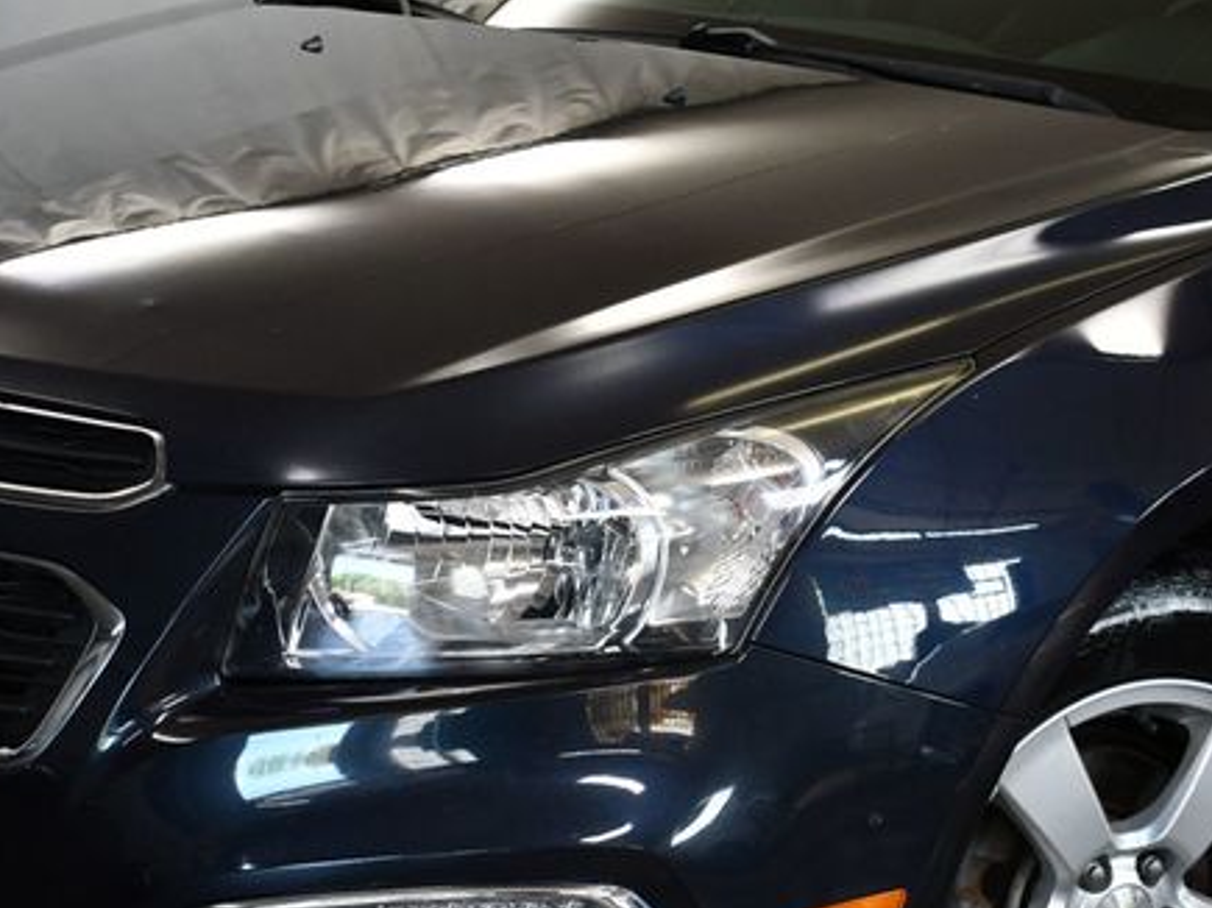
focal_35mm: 85
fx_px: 2975
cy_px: 590
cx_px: 599
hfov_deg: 23.0
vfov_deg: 17.3
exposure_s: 1/200
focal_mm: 30
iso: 800
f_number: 4.2
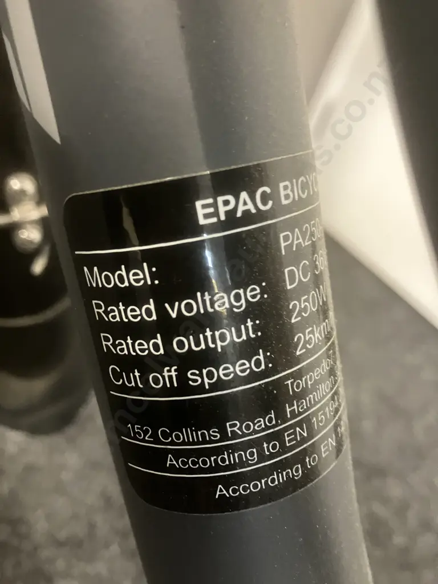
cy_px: 292
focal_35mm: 28
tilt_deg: -31.2
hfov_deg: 49.7
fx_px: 472
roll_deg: -23.6
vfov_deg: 63.4
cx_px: 219
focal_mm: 3.99
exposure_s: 1/25
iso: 640
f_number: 1.8
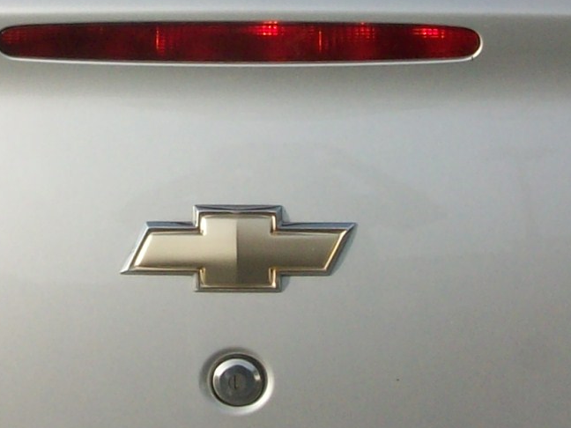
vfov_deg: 10.7
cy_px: -122
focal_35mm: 136
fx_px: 2243
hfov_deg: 14.5
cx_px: 219
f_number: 5.5
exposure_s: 1/268
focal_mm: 5.7
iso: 64
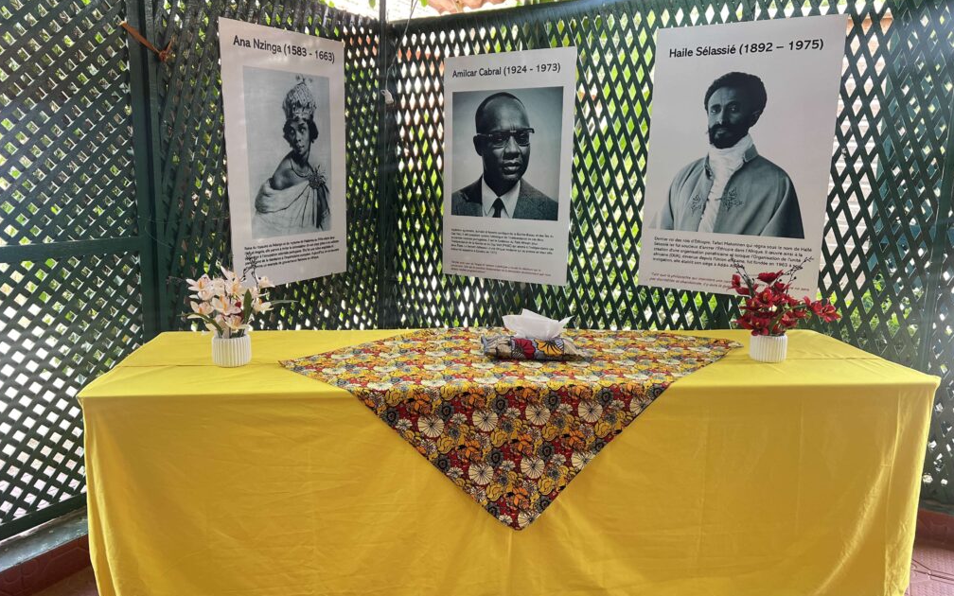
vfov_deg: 44.5
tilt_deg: -11.1
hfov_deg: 66.5
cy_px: 292
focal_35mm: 28
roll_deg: -2.6
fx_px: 728
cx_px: 471
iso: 125
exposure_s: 1/101
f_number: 1.5
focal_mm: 5.7
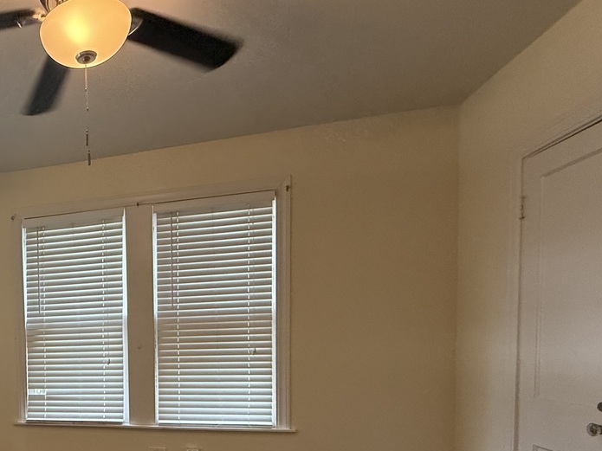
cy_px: 370
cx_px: 14
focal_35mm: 29
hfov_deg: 51.0
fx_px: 504
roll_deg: +1.5
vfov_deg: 45.4
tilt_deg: -3.2
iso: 320
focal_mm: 2.22
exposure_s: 1/120
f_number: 2.2
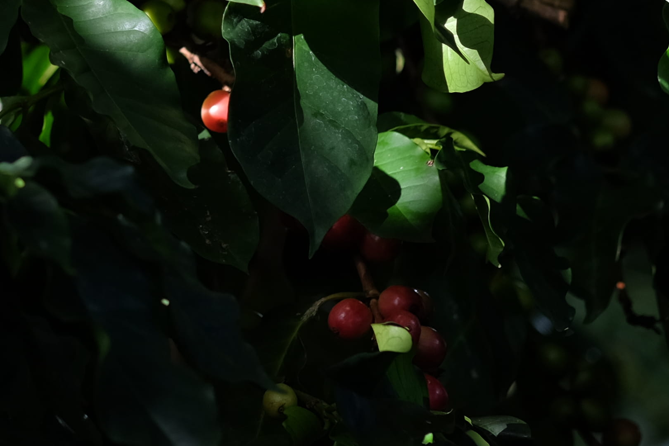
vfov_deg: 5.2
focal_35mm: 265
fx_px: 4924
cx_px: -138
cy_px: -42
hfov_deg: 7.7
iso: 200
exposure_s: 1/250
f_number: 4
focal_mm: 60
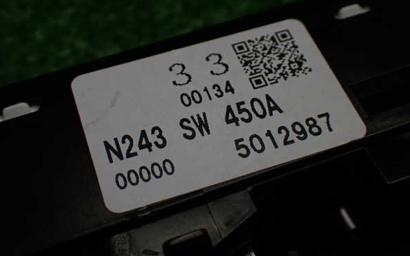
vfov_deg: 24.0
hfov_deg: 37.5
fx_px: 603
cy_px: 129
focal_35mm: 54
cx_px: 207
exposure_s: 1/200
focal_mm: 9.01
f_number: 3.2
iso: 250
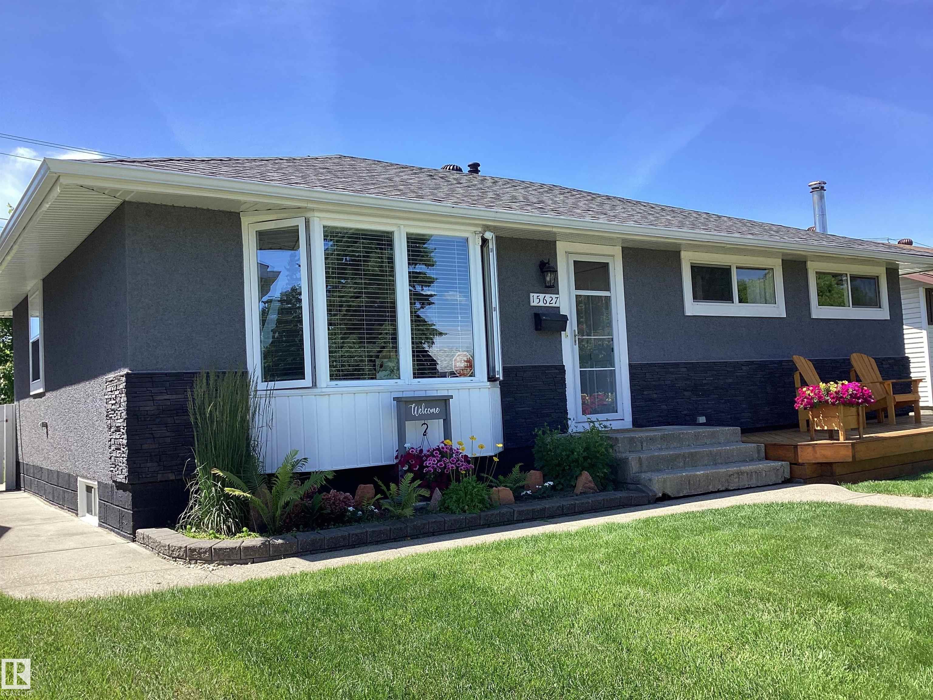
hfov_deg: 58.4
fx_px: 836
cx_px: 466
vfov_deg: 45.4
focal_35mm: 31
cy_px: 350
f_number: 2.4
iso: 25
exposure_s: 1/637
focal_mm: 3.3
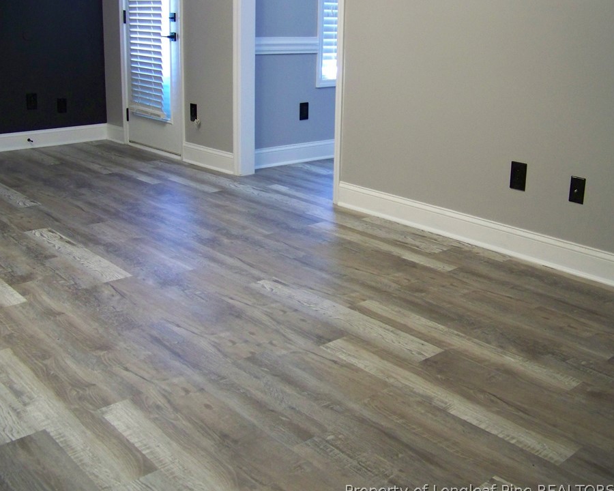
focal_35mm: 40
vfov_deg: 37.3
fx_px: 727
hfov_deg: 45.8
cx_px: 327
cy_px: 240
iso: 200
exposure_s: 1/30
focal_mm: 5.85
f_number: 2.8
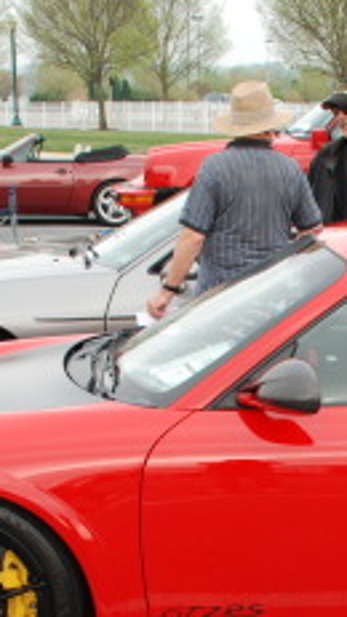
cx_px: 340
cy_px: 499
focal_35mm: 87
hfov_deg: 13.7
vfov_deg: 24.1
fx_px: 1423
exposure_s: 1/100
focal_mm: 20
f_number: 5
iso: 100
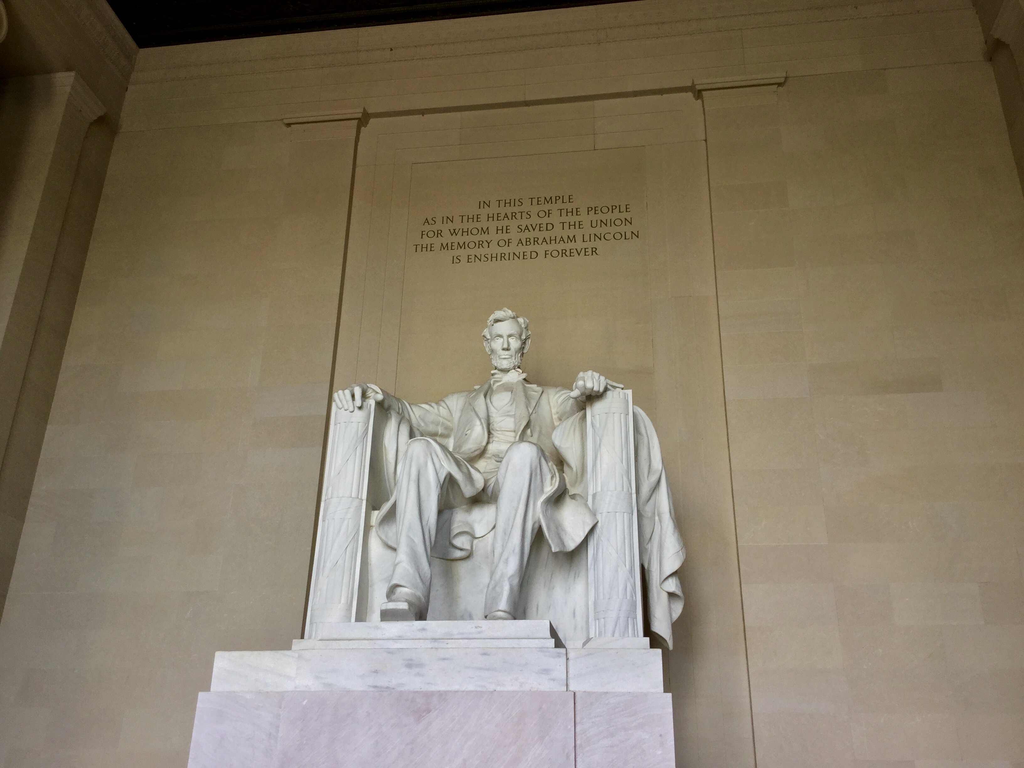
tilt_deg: +22.0
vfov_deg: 45.4
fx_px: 917
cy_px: 384
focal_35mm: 31
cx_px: 512
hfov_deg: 58.4
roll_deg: -0.8
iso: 25
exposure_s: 1/40
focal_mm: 3.3
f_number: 2.4
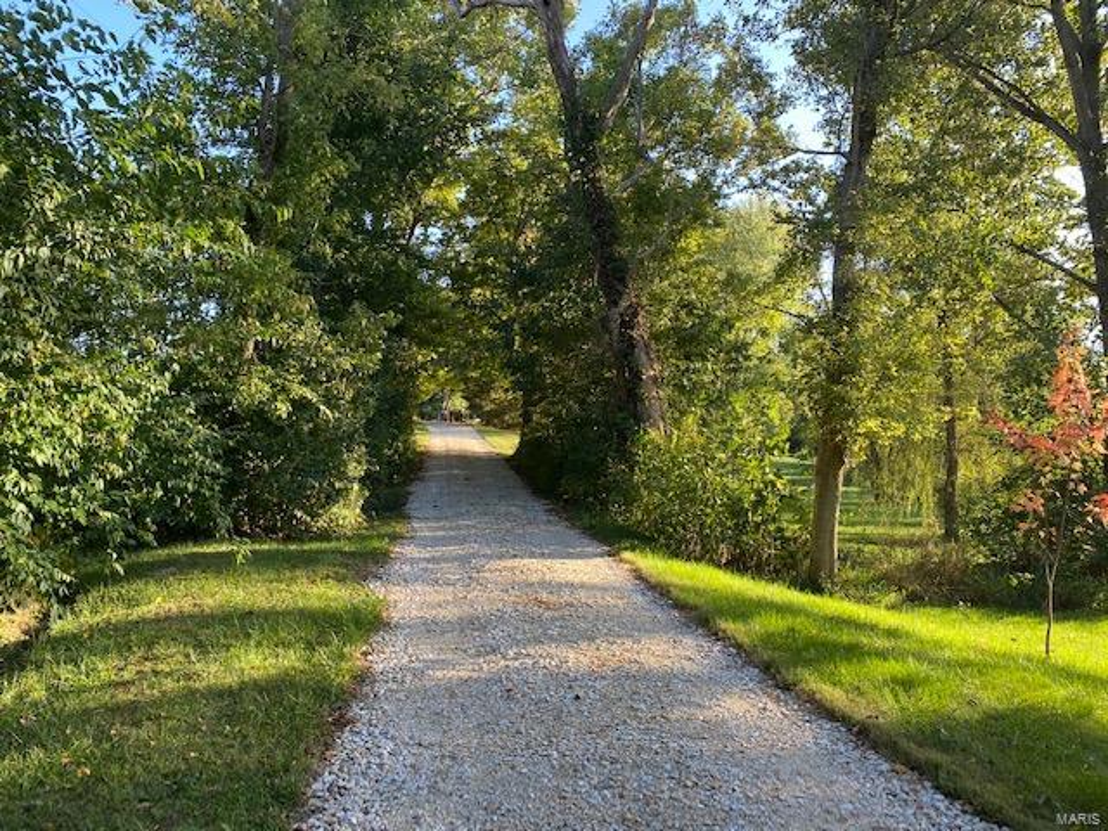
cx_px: 554
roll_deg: -1.0
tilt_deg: +1.5
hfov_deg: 67.3
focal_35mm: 26
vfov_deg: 53.1
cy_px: 416
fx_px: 832
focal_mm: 4.25
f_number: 1.8
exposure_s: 1/145
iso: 32
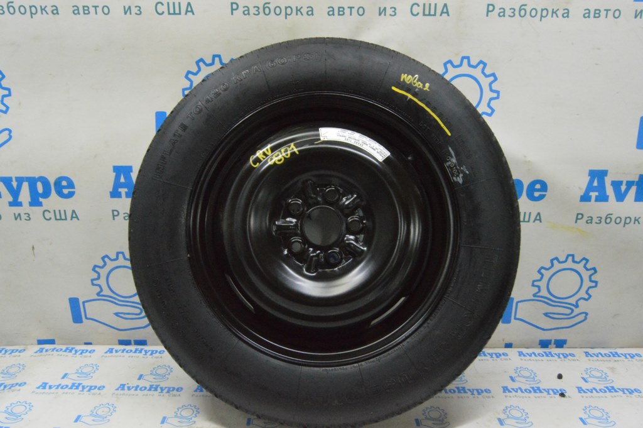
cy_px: 214
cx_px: 322
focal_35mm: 27
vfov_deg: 47.9
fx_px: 482
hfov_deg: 67.4
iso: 6400
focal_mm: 18
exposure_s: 1/15
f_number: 20
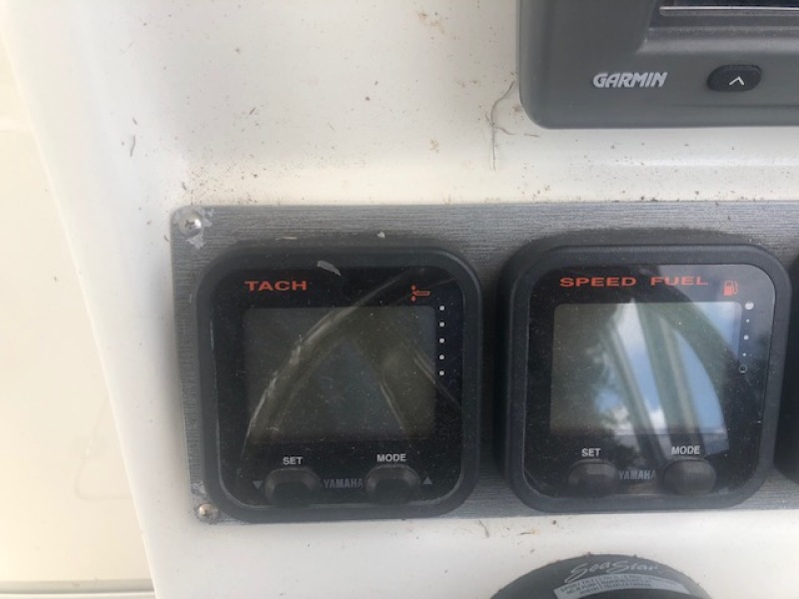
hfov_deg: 63.4
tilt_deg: -57.0
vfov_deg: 49.7
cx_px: 400
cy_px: 300
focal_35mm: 28
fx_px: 646
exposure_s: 1/314
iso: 20
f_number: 1.8
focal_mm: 3.99
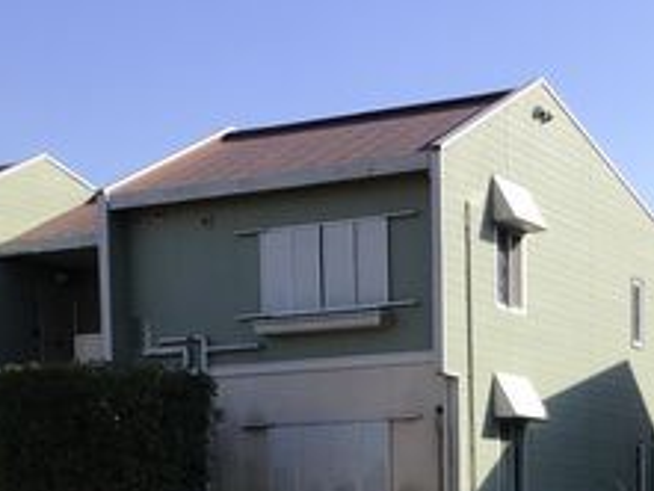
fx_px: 1588
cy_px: 636
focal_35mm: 84
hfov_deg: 23.1
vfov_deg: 16.6
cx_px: 482
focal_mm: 3.3
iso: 25
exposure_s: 1/702
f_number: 2.4
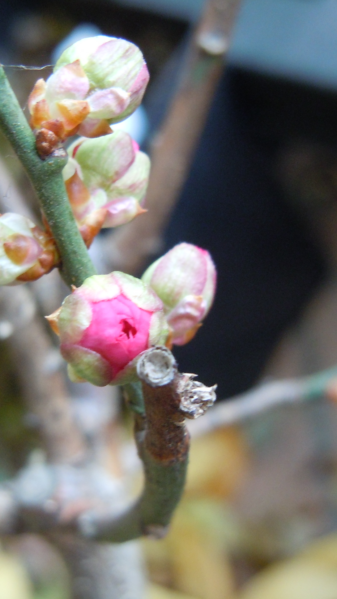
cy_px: 299
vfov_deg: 24.7
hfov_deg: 14.0
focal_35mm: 86
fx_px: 1366
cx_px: 104
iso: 400
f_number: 4
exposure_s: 1/30
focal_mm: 10.6
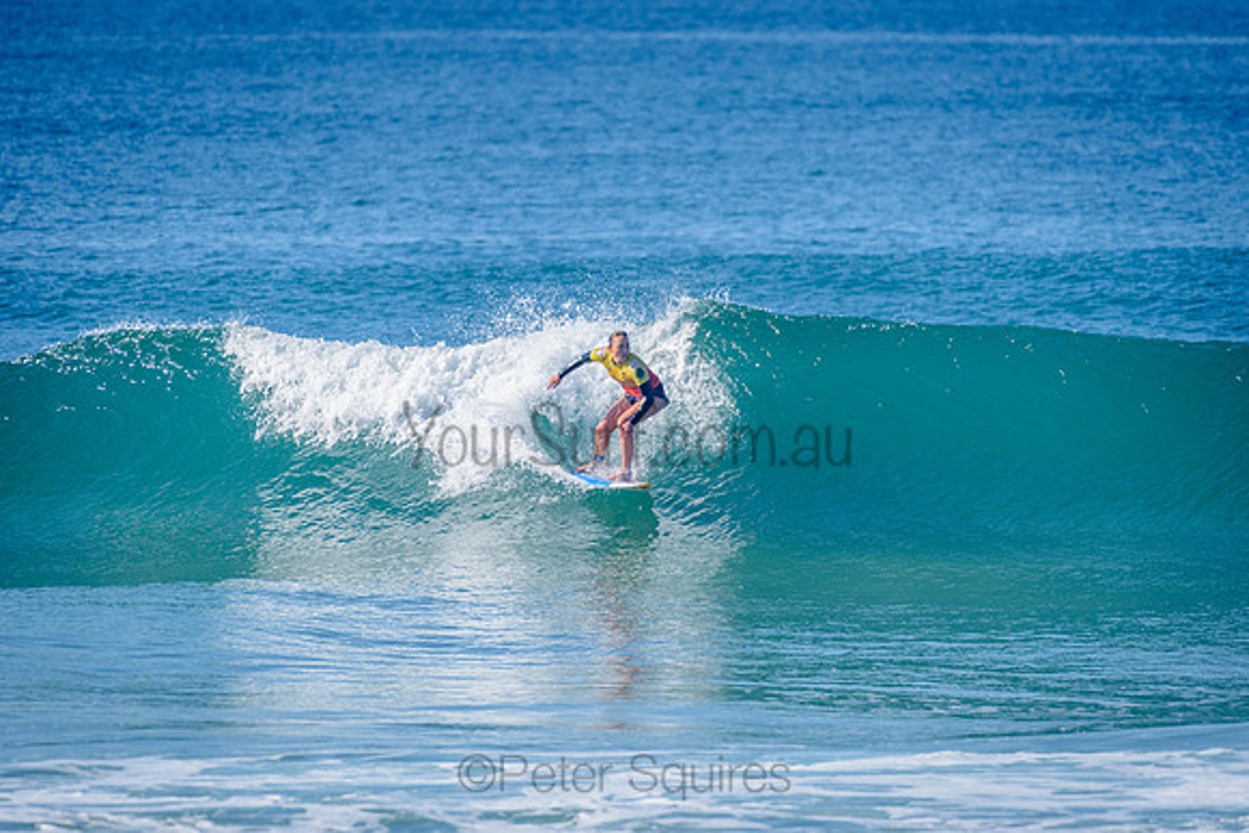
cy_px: 416
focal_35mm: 505
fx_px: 17530
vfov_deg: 2.7
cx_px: 624
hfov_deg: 4.1
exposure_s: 1/2000
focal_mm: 500
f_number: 5.6
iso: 200
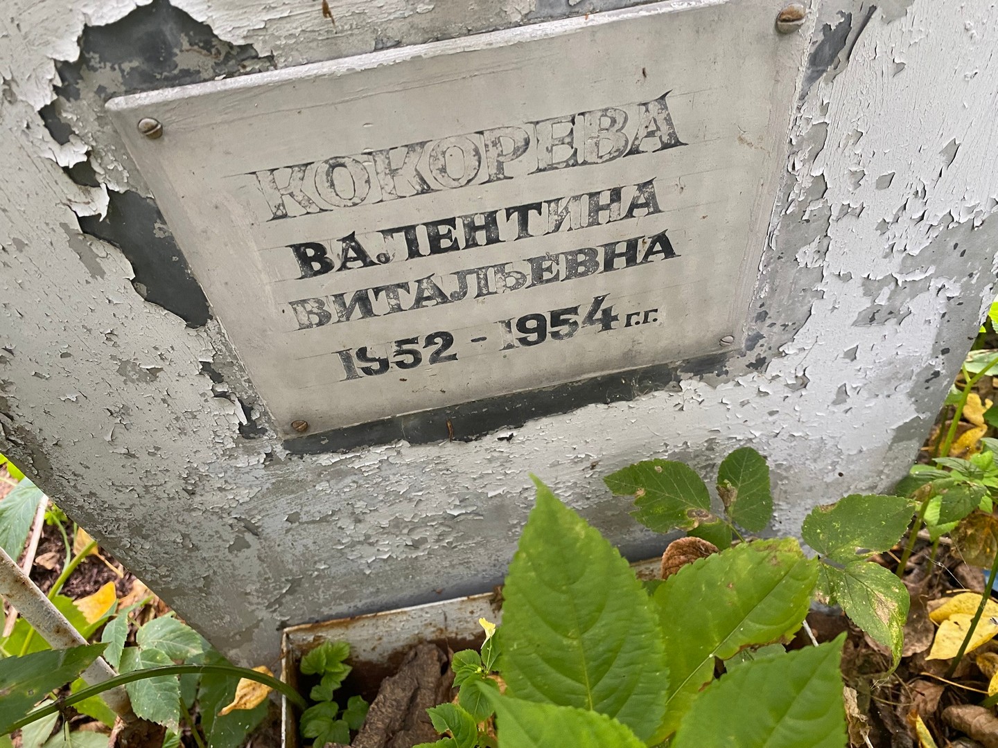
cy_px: 374
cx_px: 499
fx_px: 750
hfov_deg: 67.3
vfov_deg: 53.1
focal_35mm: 26
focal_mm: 4.25
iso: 125
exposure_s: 1/73
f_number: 1.8
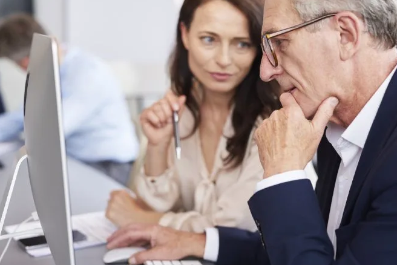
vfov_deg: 22.3
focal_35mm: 61
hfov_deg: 32.8
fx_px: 673
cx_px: 181
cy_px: 116
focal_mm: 50
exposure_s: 1/125
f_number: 2.5
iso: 200
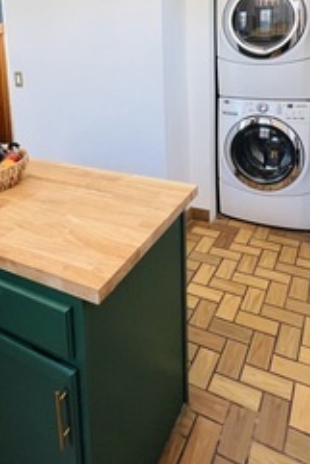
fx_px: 361
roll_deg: +1.9
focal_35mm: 28
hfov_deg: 46.3
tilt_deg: -7.7
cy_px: 89
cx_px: 134
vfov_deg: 59.9
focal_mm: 1.57
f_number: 1.8
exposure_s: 1/120
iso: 80
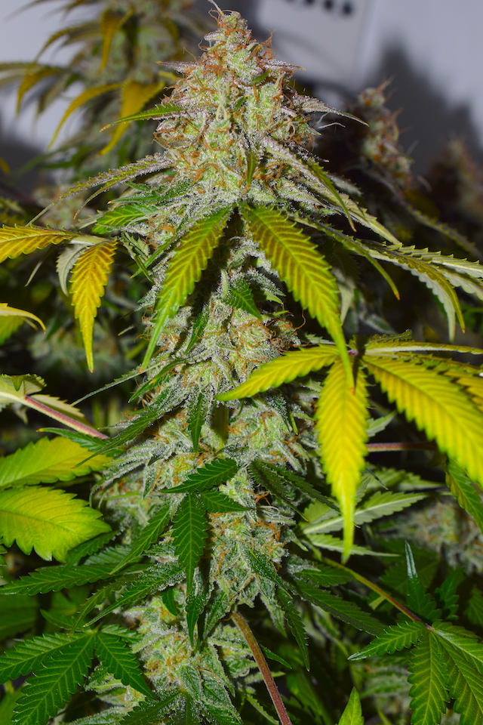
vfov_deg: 33.4
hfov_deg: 22.6
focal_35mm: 60
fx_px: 1207
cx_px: 242
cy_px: 362
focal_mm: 40
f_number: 8
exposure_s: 1/60
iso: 100
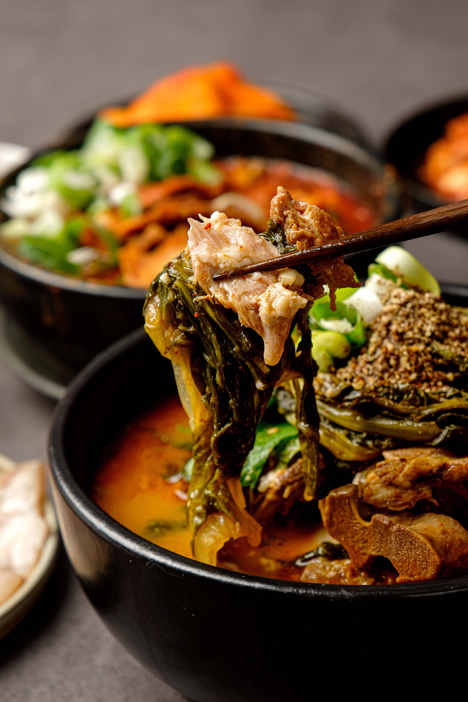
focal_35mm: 101
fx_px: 1969
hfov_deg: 13.6
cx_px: 234
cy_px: 351
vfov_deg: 20.2
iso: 100
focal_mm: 67.5
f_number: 5.6
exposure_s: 1/125
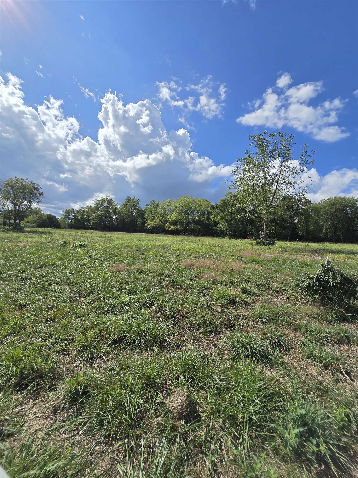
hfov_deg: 89.9
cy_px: 239
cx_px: 179
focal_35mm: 13
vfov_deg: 106.2
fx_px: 179
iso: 50
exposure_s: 1/3550
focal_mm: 2.2
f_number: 2.2
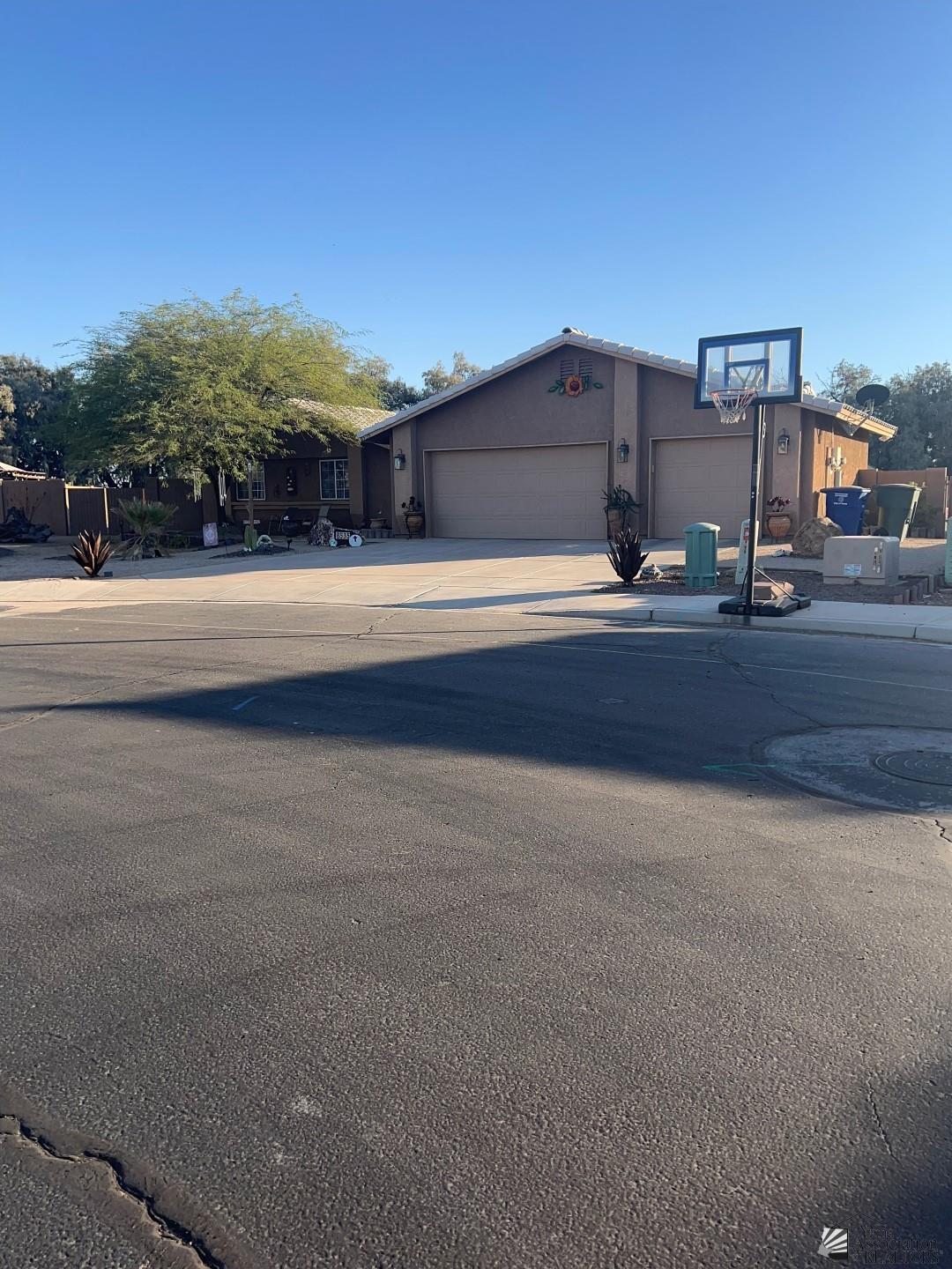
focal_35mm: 26
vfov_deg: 67.3
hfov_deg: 53.1
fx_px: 953
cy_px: 634
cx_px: 476
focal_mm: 5.7
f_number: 1.5
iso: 50
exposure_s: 1/1779
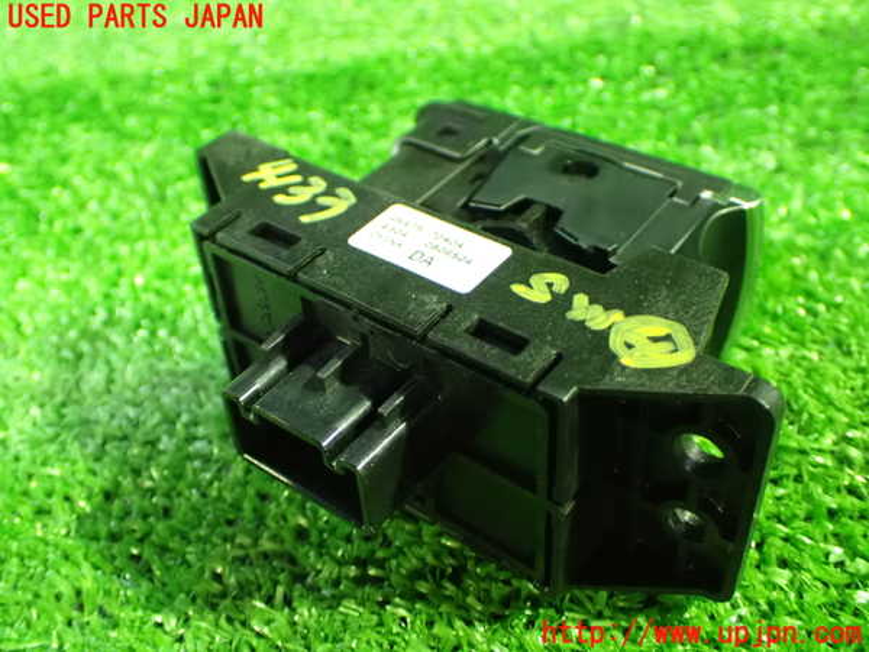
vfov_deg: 37.7
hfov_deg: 49.0
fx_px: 954
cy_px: 326
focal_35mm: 38
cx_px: 434
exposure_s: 1/20
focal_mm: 6.83
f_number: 2.7
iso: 1600
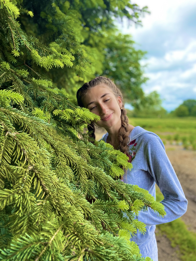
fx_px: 196
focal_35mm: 26
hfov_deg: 53.1
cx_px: 98
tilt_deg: -4.0
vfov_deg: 67.3
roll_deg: -2.1
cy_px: 130
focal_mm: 4.2
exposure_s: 1/682
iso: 32
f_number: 1.6
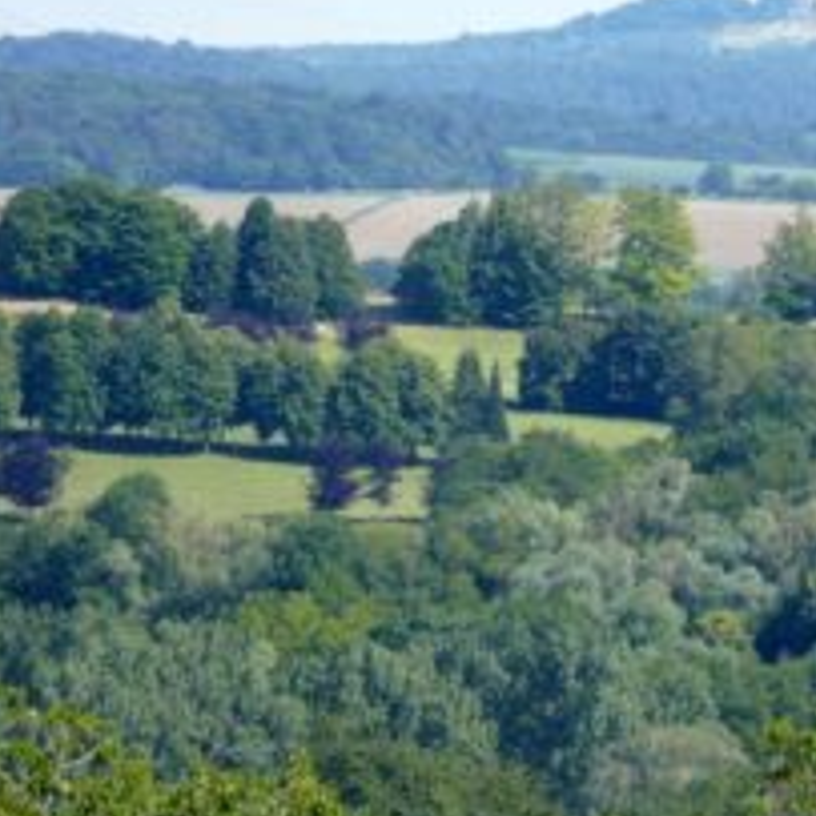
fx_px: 20989
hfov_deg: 2.2
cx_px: 671
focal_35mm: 787
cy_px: 316
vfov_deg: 2.2
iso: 125
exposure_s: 1/1000
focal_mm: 146
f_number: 4
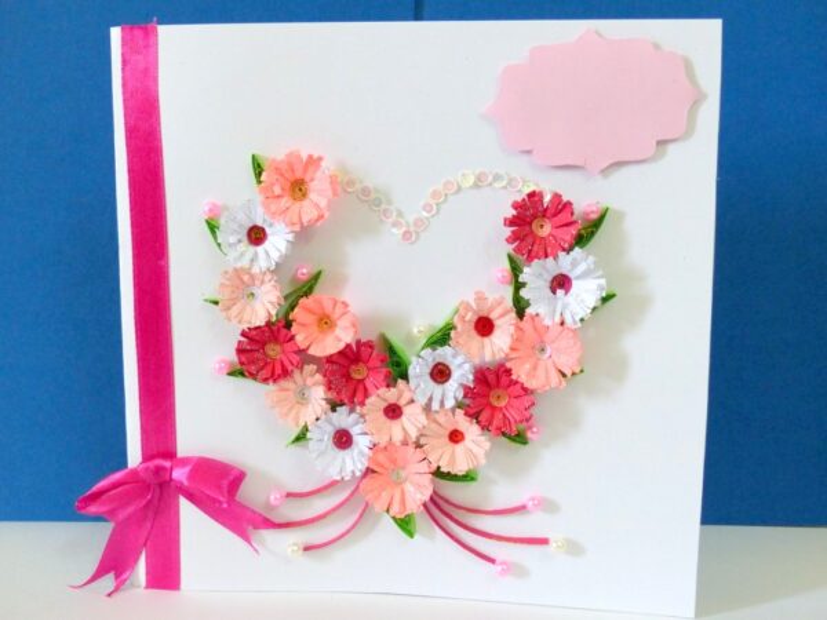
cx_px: 414
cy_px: 310
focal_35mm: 35
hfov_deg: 52.6
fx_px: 836
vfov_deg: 40.7
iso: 400
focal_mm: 6.3
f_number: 2.8
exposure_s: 1/60
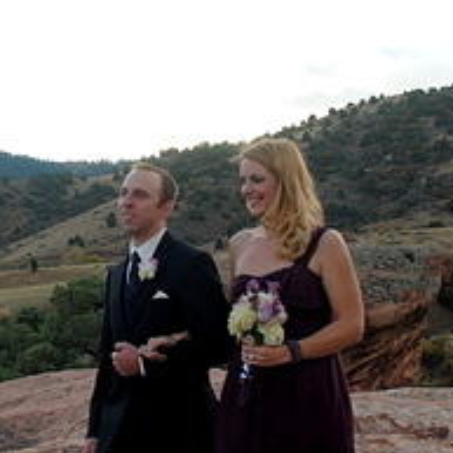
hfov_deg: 21.6
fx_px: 1125
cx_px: -38
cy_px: 223
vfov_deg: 22.8
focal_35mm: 76
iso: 160
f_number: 5.6
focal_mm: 18
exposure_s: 1/125
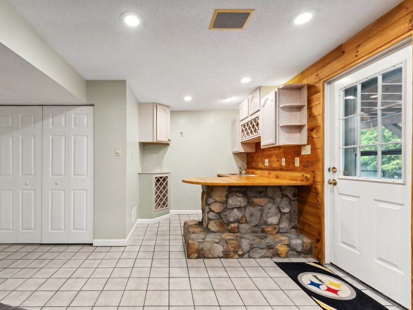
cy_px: 161
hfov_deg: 93.8
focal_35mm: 16
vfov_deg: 78.1
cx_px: 176
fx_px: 191
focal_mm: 14
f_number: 11
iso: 50
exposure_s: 1/2.5
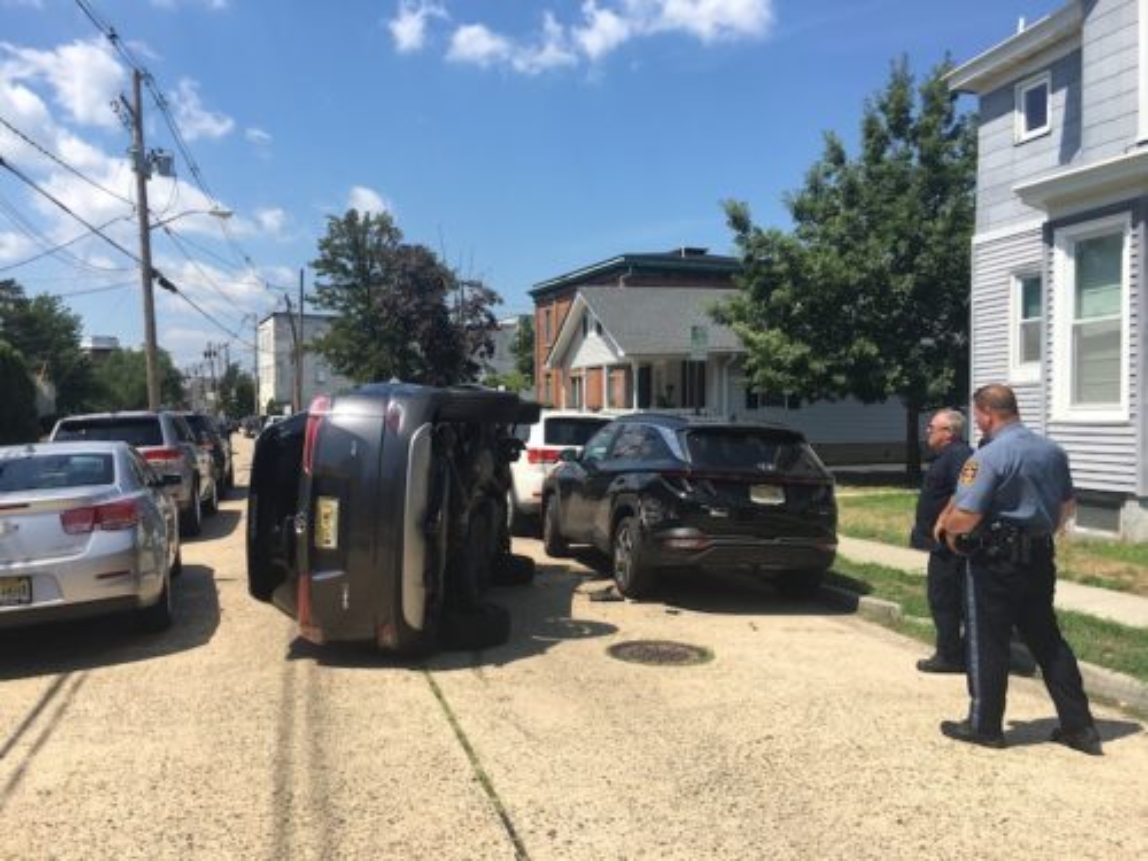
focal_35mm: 29
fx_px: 962
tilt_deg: -4.3
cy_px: 430
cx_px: 574
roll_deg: +0.4
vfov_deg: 48.2
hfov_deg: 61.7
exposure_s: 1/1451
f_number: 2.2
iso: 25
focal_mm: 4.15
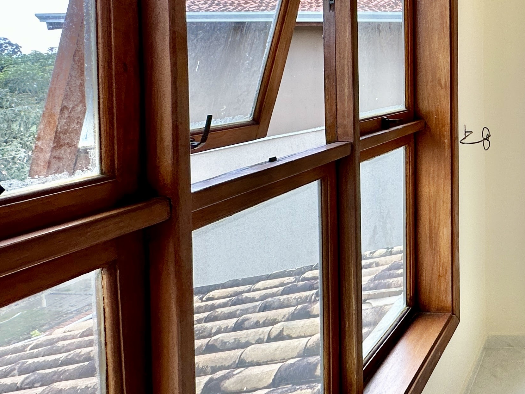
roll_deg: -0.6
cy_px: 85
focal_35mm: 34
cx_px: 580
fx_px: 516
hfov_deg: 42.3
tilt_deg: -2.2
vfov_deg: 40.3
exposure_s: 1/120
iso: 100
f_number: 2.2
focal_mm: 2.22
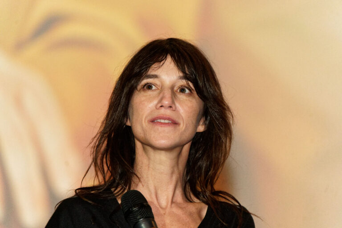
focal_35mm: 367
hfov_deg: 5.6
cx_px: 171
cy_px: 114
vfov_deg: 3.7
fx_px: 3486
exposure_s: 1/100
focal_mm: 367
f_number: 5.6
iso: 3200
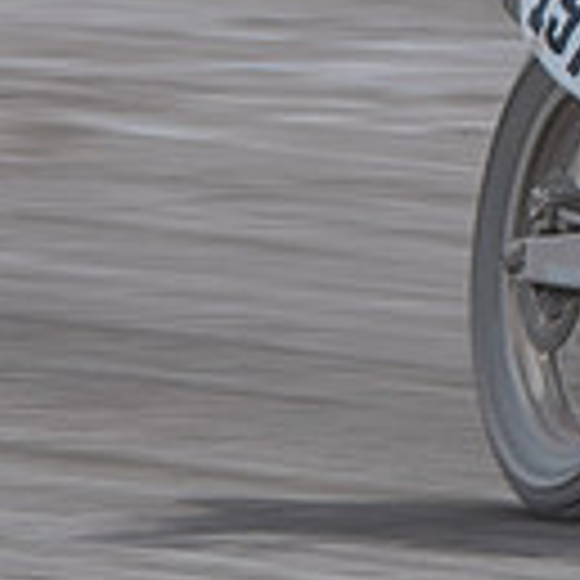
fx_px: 25288
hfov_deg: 1.3
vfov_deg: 1.3
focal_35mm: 1334
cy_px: -303
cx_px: 1049
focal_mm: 200
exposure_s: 1/160
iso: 200
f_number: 8
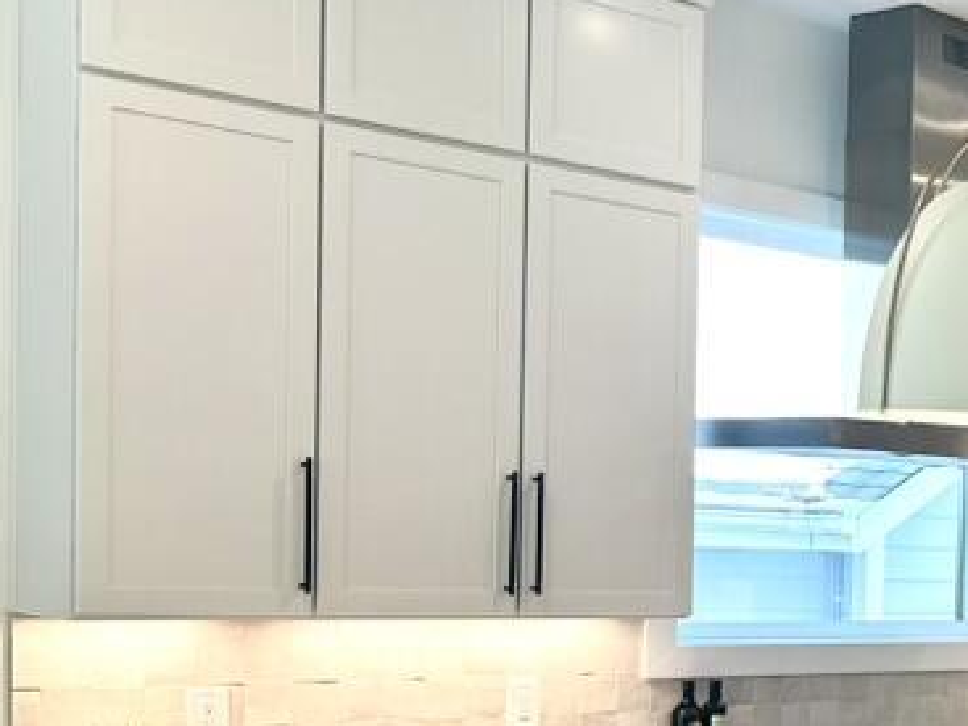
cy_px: 647
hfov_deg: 24.3
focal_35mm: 67
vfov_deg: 21.5
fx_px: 1873
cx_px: 1348
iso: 80
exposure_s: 1/120
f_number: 1.78
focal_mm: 6.86
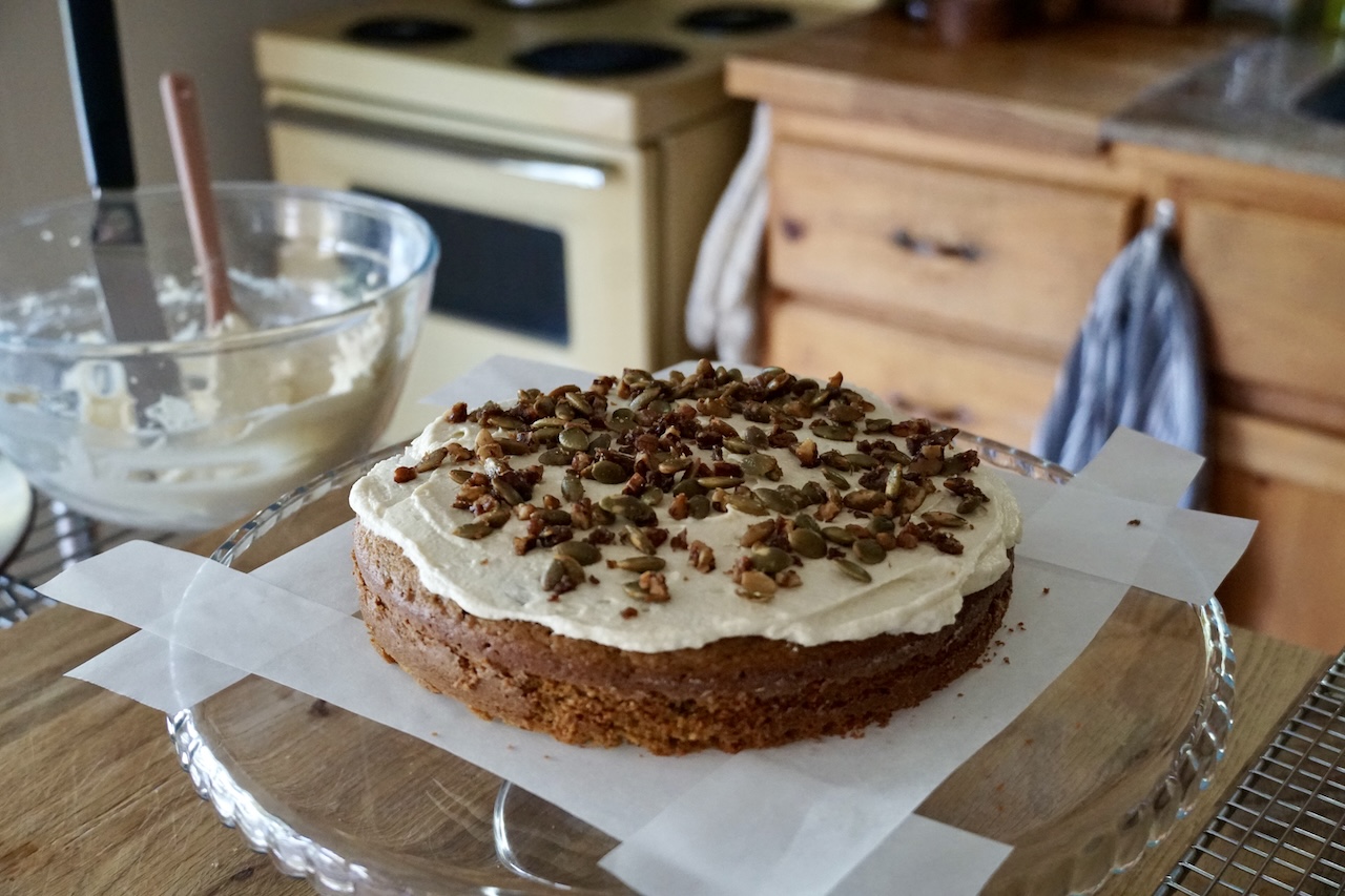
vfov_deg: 28.9
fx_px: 1737
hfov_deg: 42.3
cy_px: 448
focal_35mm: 46
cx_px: 672
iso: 4000
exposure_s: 1/160
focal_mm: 31
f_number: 4.5
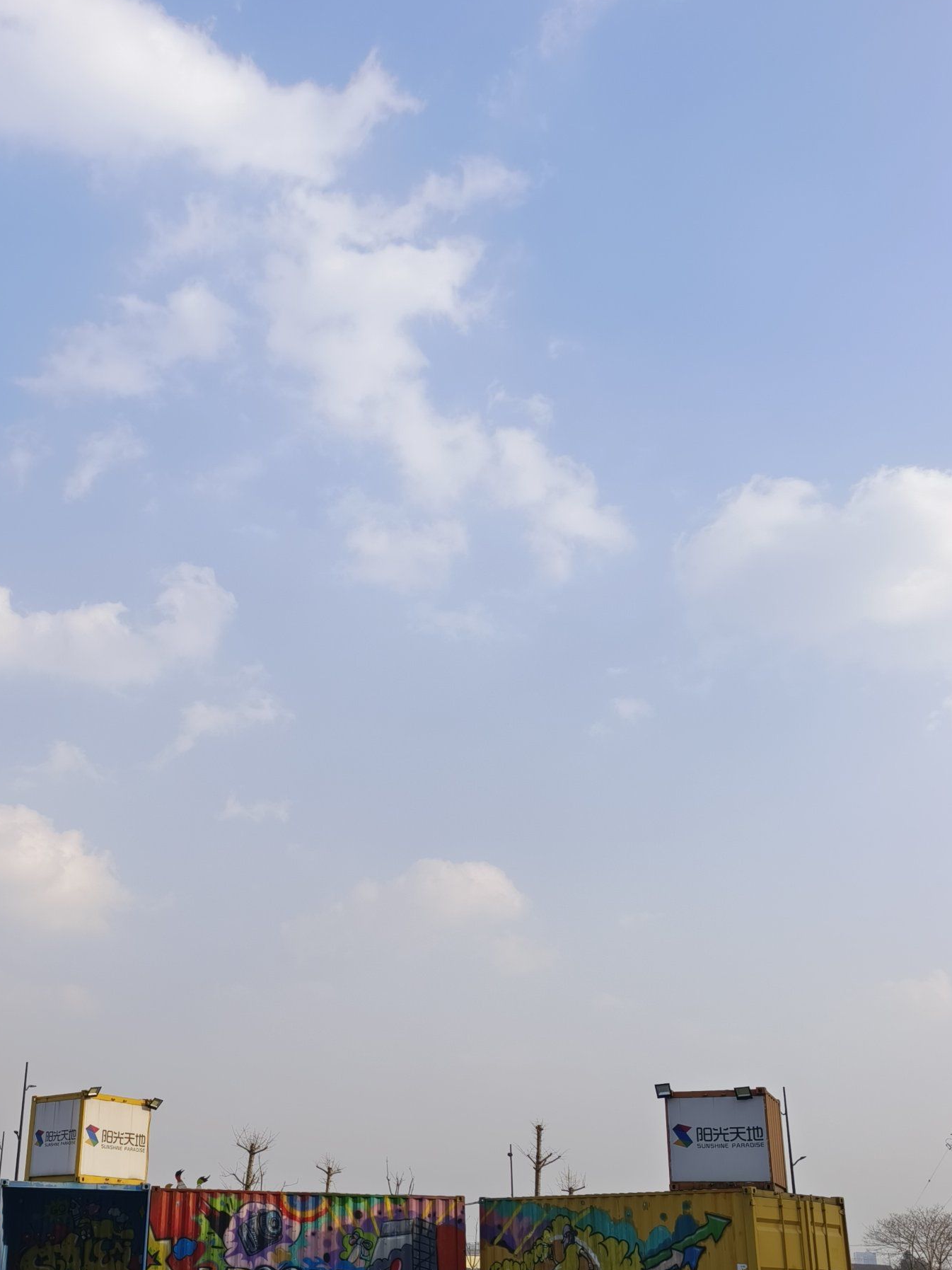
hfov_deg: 40.1
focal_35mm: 35
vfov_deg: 51.8
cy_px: 835
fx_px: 1284
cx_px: 308
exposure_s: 1/625
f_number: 1.75
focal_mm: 5.5
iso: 100
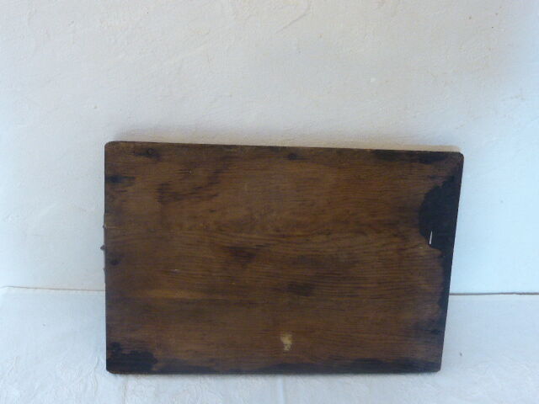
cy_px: 202
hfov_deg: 43.9
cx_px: 270
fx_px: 670
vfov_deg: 33.6
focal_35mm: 43
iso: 400
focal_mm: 7.4
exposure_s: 1/15
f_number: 3.9
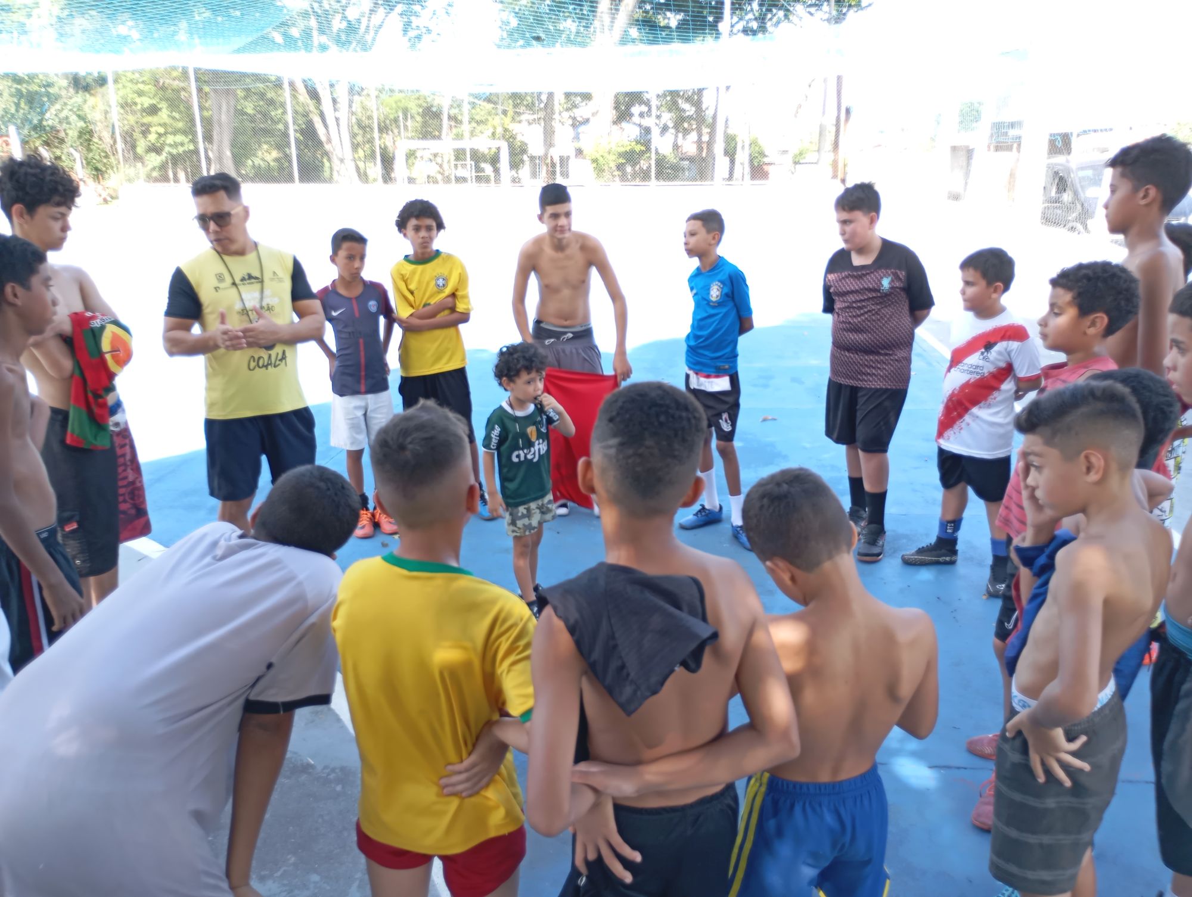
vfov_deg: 49.9
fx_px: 966
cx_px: 596
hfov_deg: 63.4
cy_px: 448
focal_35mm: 28
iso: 100
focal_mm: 4.27
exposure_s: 1/50.8
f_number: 1.8
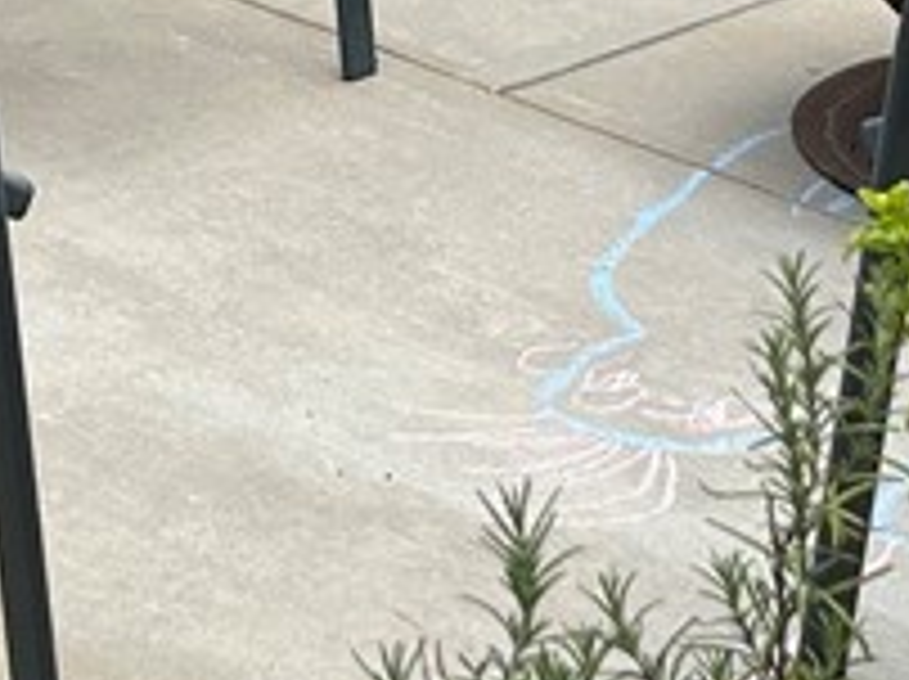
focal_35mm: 132
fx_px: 3462
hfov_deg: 14.8
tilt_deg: -7.6
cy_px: -477
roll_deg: +1.0
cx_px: 63
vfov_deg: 10.6
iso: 50
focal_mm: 5.7
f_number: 1.5
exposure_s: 1/1808
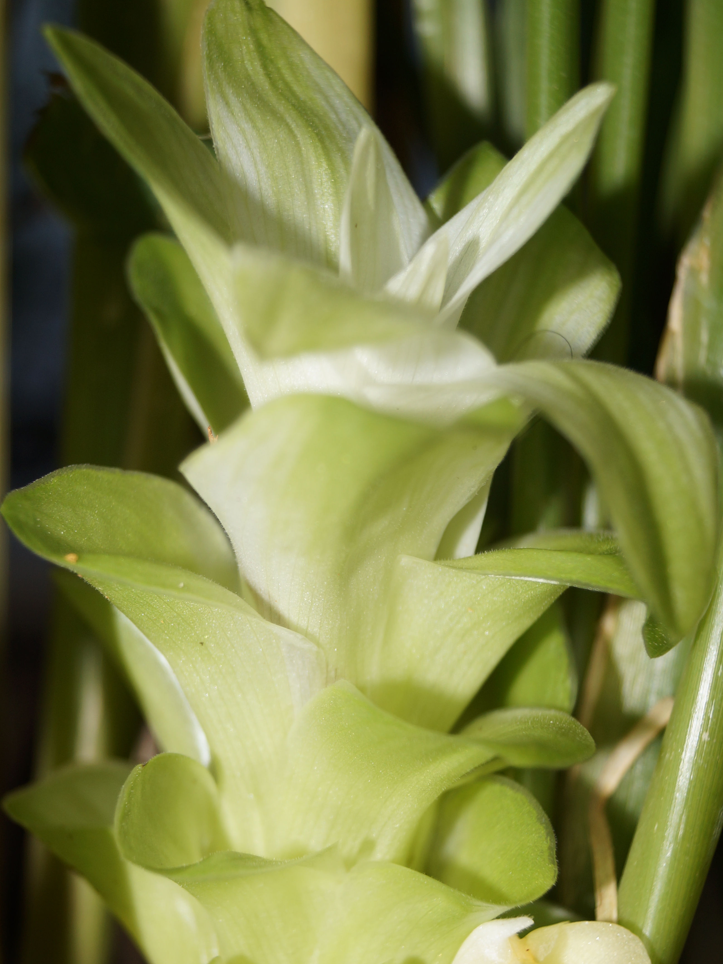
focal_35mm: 68
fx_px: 1894
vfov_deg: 28.4
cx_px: 258
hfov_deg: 21.6
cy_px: 610
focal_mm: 30
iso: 125
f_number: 4.5
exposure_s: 1/60
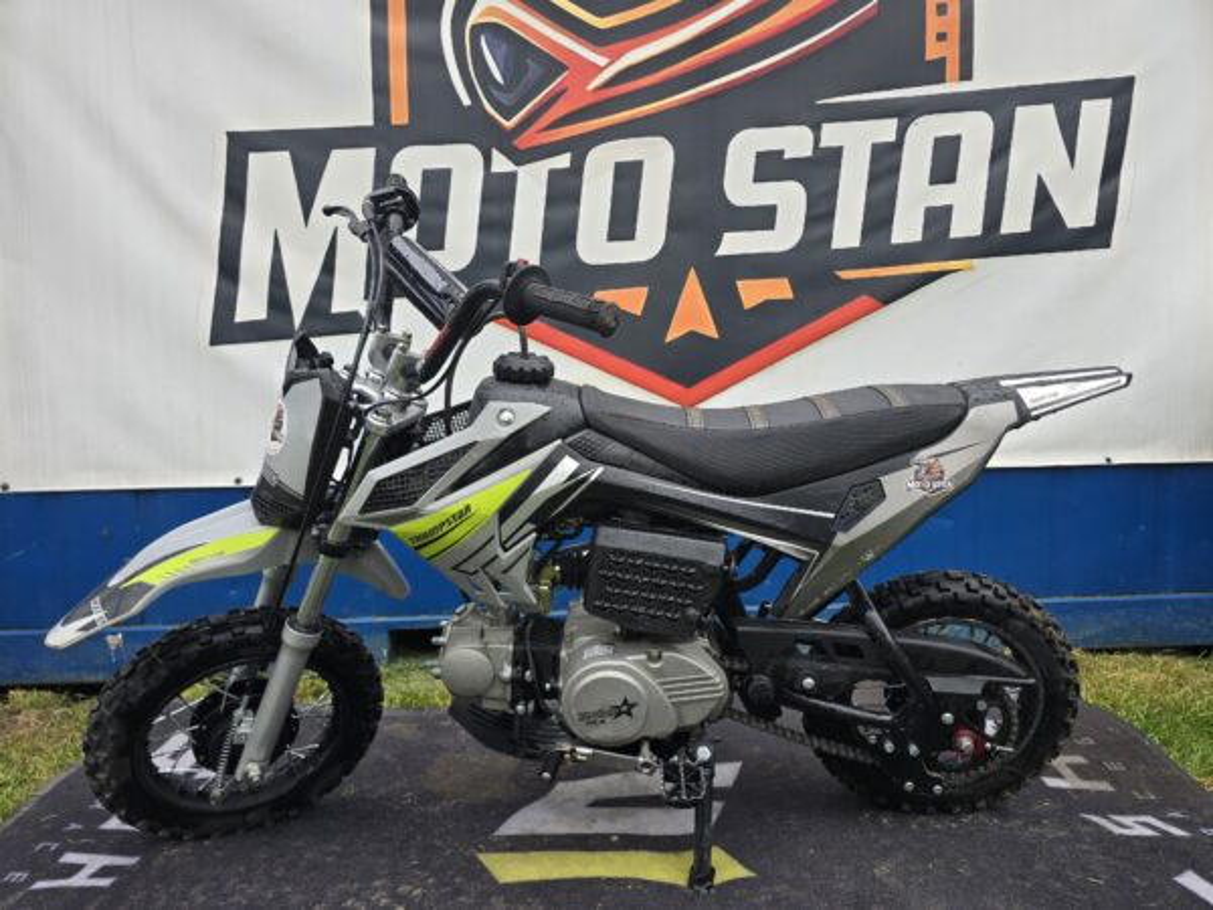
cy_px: 455
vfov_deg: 58.9
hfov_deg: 73.9
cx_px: 606
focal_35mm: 23
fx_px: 806
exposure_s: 1/180
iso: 25
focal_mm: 6.3
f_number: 1.7
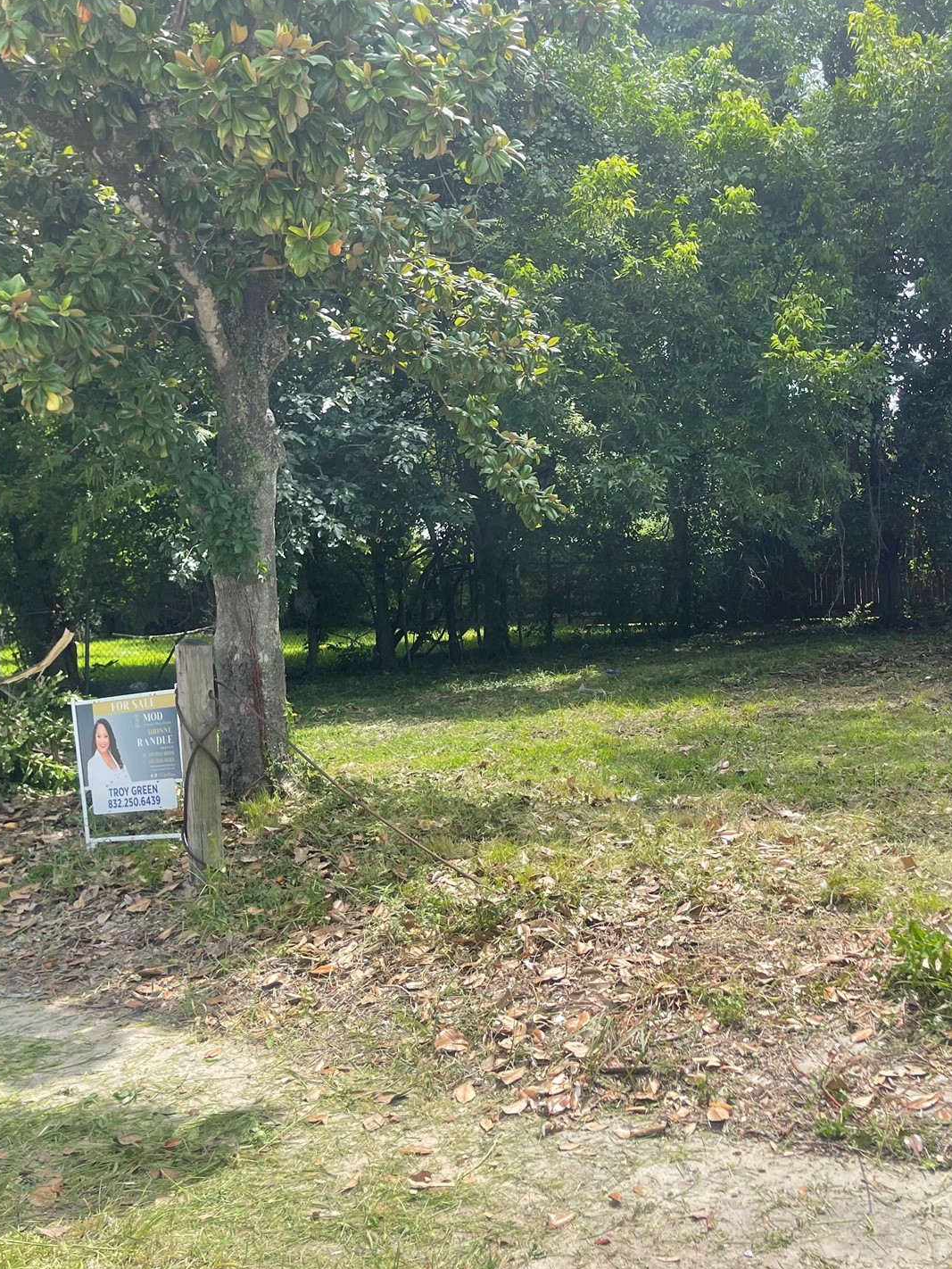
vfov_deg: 51.3
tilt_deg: -3.3
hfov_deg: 39.1
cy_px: 616
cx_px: 650
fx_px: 1320
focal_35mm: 36
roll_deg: +2.2
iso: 32
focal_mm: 5.1
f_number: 1.6
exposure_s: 1/1370
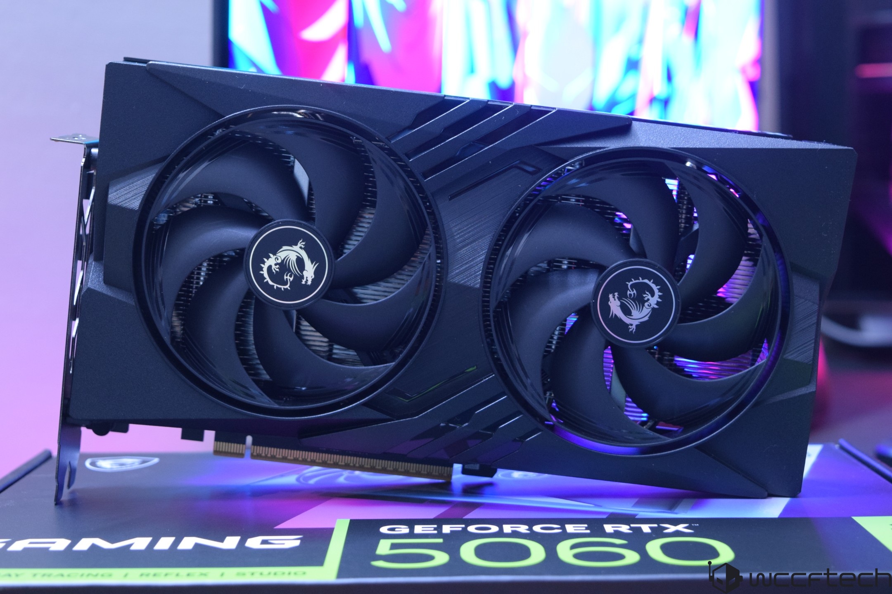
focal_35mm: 68
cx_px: 446
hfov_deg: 29.9
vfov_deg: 20.2
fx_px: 1672
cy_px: 297
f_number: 7.1
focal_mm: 45
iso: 1600
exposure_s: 1/8
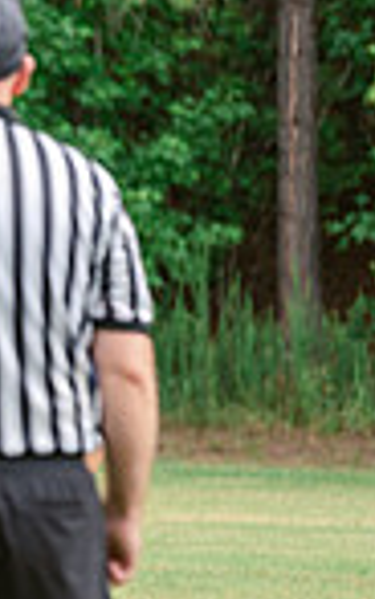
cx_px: -746
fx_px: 10537
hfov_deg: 2.0
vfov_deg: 3.3
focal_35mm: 645
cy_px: 511
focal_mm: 160
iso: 250
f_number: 4
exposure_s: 1/800
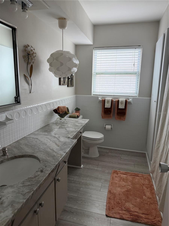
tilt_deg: -11.6
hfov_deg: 56.8
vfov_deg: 71.6
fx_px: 156
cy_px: 113
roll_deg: -1.1
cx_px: 84
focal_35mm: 24
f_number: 1.78
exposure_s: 1/155
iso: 200
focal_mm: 6.76
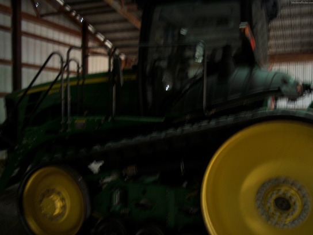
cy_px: 118
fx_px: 326
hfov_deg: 51.4
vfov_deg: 39.7
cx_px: 156
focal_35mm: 36
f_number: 3.1
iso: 80
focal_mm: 6.5
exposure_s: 1/2
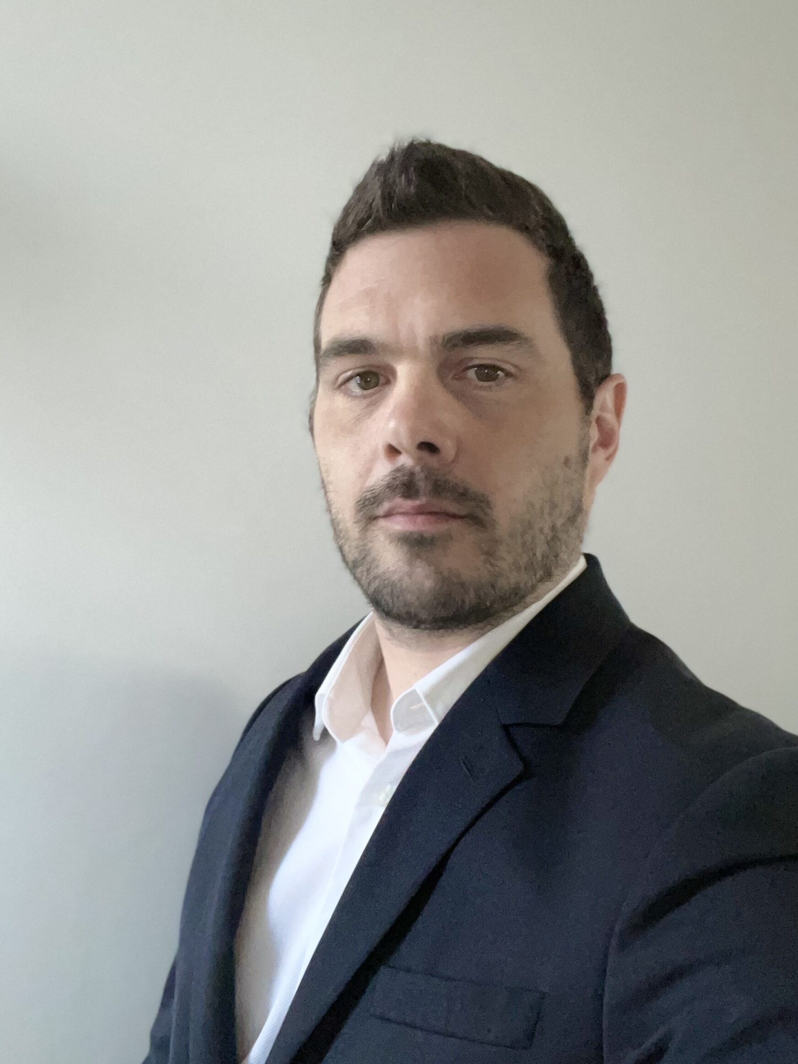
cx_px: 374
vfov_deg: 55.4
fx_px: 1014
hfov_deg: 42.9
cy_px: 521
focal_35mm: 33
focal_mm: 2.71
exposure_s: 1/60
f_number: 2.2
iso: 320
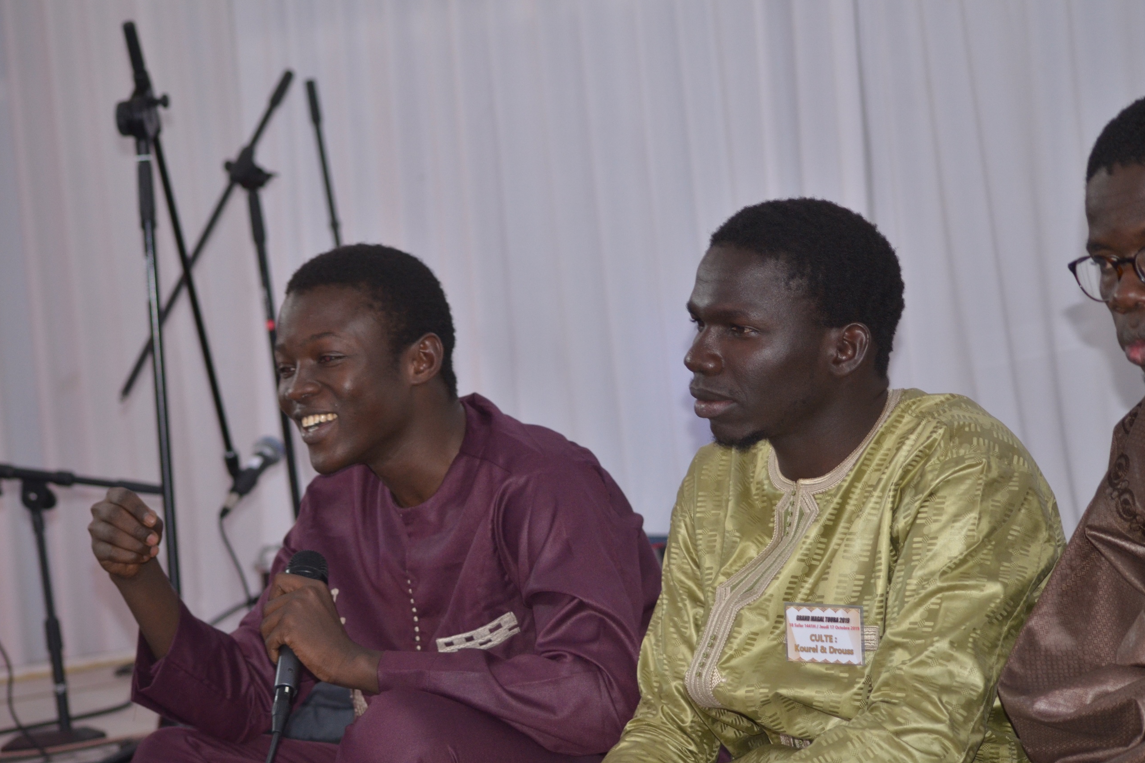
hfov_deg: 19.3
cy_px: 382
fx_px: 3371
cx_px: 567
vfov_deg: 12.9
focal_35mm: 106
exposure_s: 1/60
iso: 800
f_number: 4
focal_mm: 70
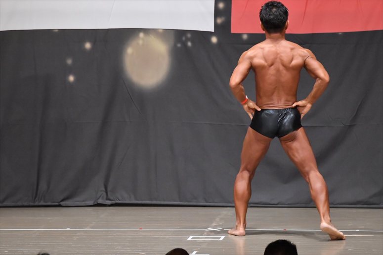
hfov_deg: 8.1
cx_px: 192
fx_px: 2712
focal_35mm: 255
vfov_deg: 5.4
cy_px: 128
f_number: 5.6
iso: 8000
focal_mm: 170
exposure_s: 1/400
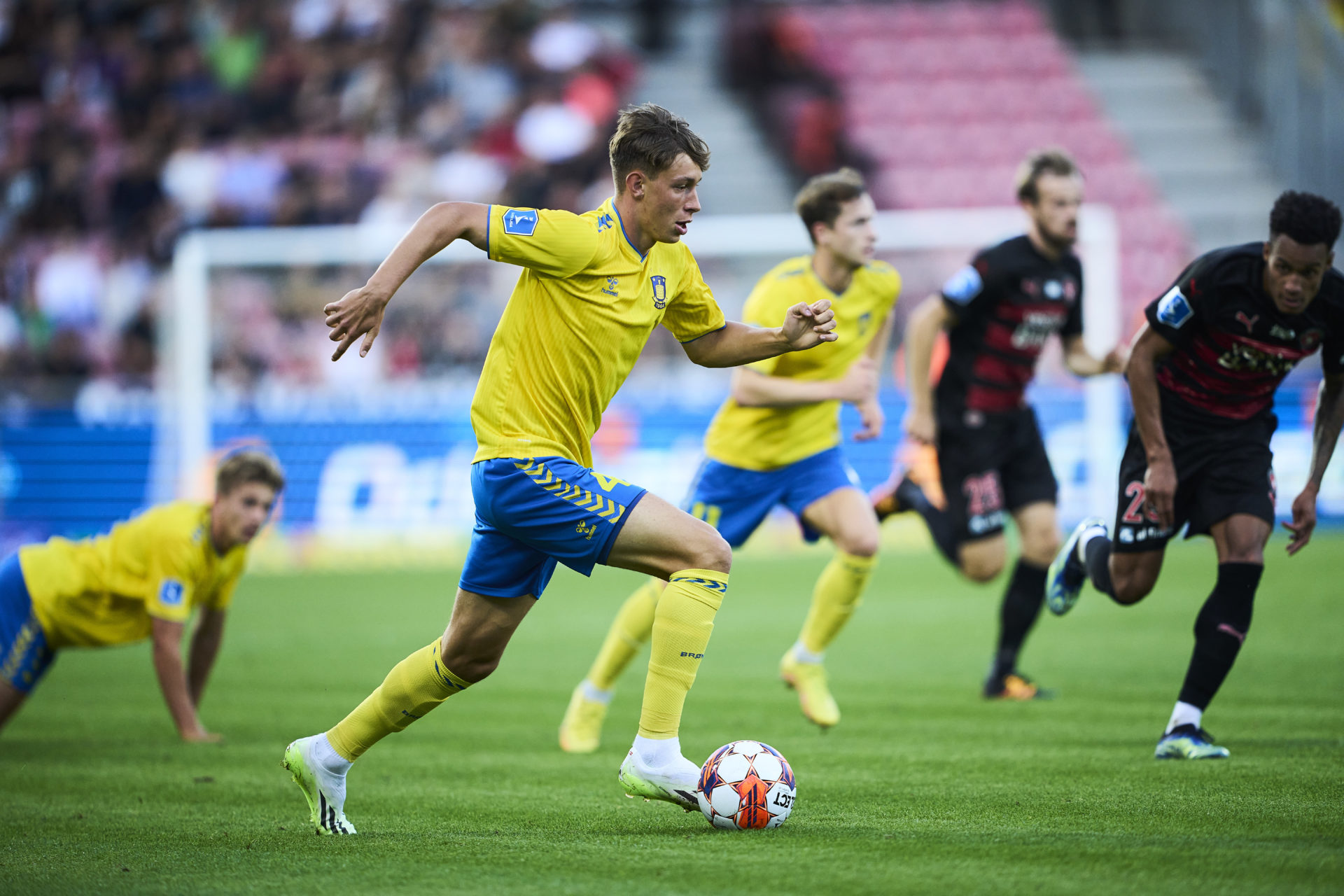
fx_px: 14932
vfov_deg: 3.4
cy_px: 448
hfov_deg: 5.2
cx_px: 672
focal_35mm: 400
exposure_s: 1/2500
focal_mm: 400
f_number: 2.8
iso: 1000
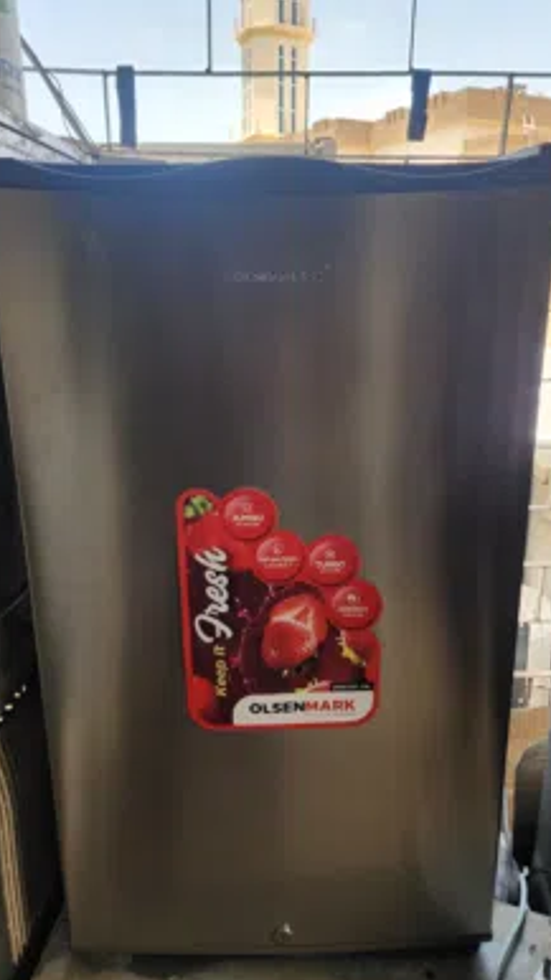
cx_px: 279
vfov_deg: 71.9
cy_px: 505
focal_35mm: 26
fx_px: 676
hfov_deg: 44.4
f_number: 1.8
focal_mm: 6.4
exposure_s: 1/180
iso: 64
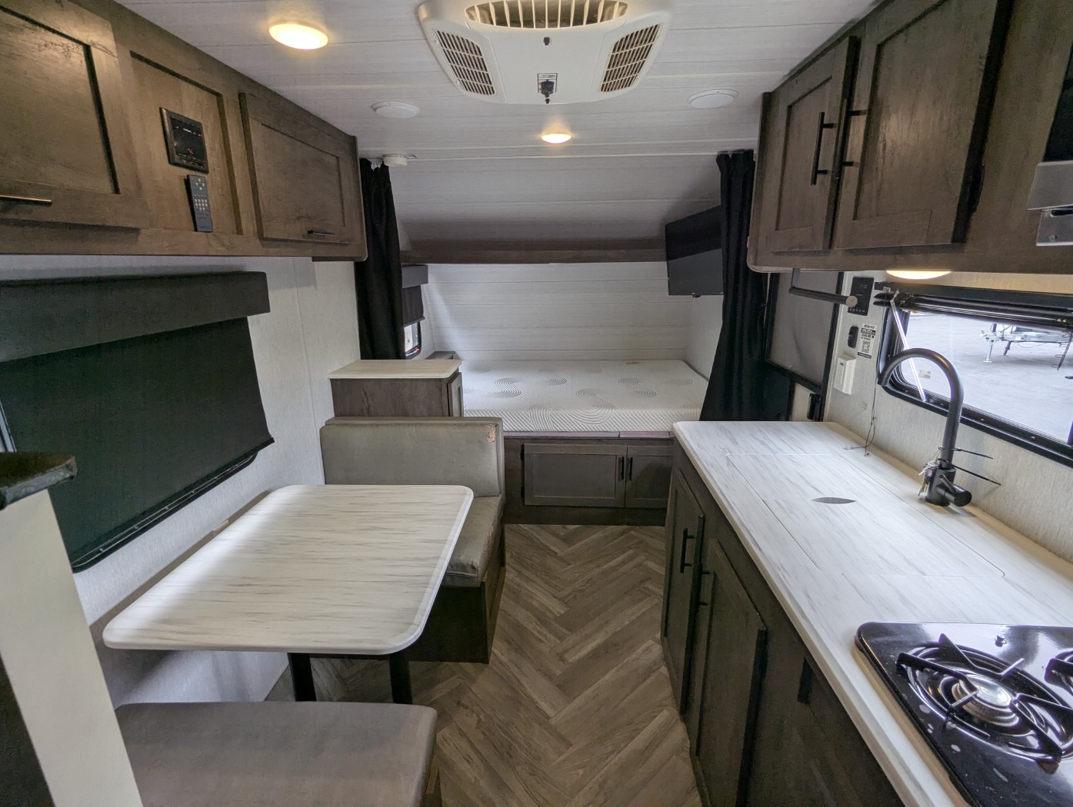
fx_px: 497
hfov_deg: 94.4
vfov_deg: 78.2
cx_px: 536
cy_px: 404
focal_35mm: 16
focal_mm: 2.35
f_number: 2.2
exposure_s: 1/154
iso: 43
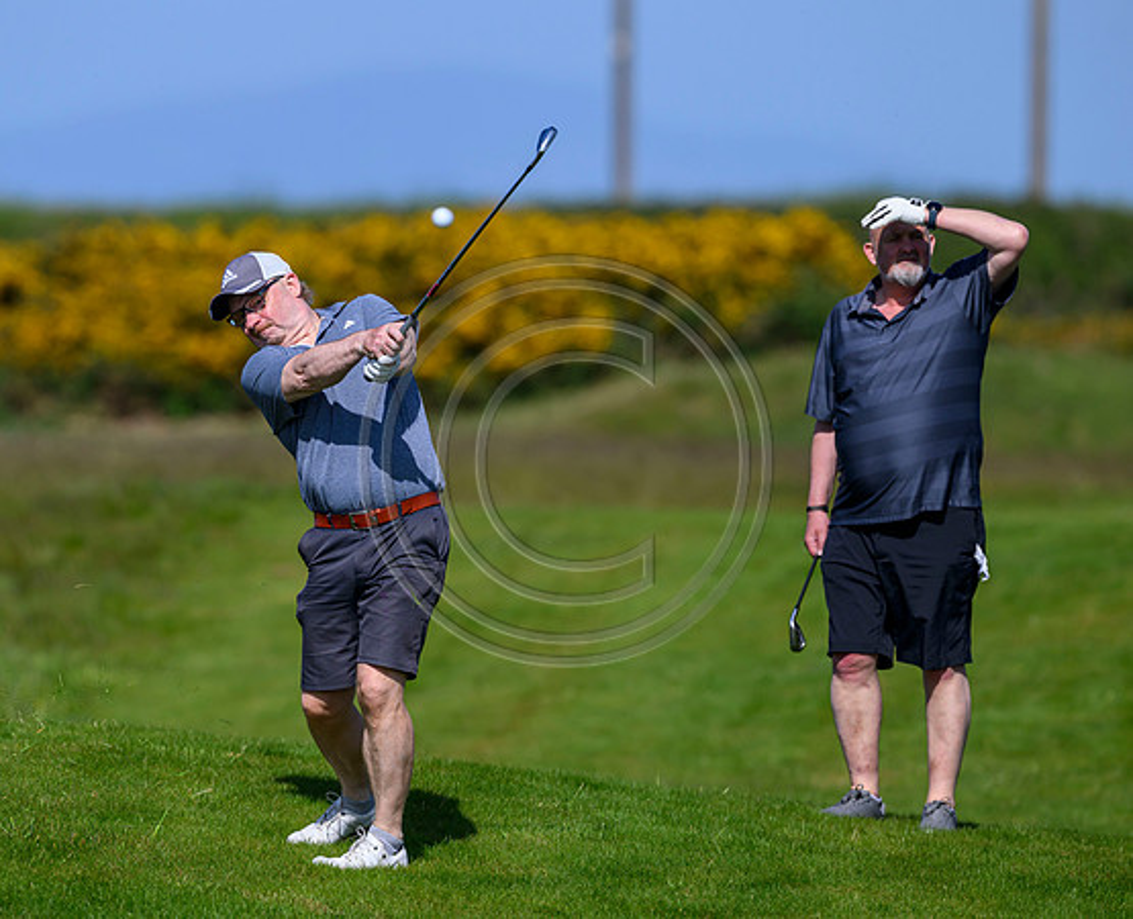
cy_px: 425
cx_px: 392
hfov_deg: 3.9
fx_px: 16470
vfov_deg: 3.2
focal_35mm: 489
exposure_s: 1/5000
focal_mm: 400
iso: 500
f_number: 4.5
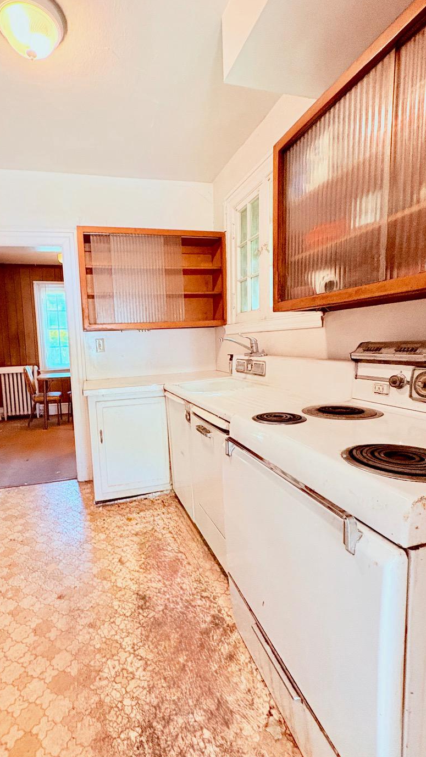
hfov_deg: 63.3
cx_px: 169
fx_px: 341
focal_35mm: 17
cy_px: 383
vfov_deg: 95.9
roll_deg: +0.0
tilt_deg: -7.9
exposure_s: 1/60
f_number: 2.2
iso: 400
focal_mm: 2.22
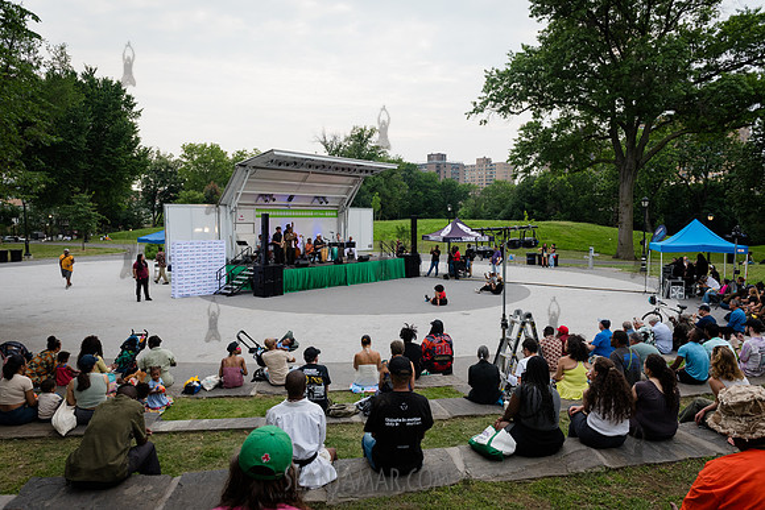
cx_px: 382
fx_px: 525
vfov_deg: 51.8
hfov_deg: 72.1
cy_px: 255
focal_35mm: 25
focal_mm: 24
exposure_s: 1/500
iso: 1000
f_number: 4.5
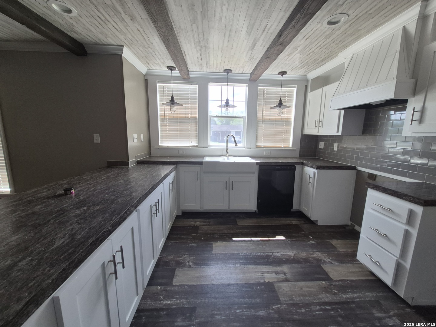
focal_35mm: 13
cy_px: 164
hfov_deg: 106.2
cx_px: 218
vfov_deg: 89.9
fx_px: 164
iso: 80
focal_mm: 1.74
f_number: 2.2
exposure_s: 1/120
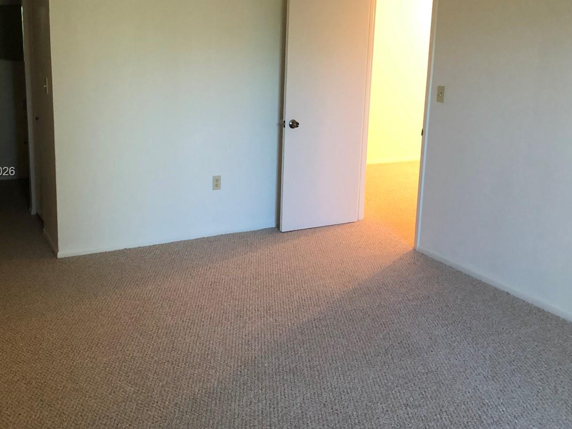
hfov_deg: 48.9
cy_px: 172
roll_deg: -1.5
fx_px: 628
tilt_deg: -10.6
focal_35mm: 38
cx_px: 252
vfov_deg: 37.6
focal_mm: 3.99
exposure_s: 1/15
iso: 80
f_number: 1.8
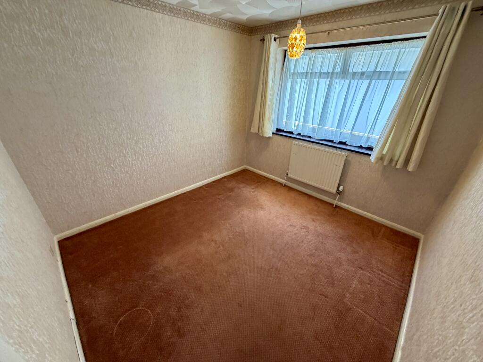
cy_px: 181
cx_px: 242
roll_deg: -1.5
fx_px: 195
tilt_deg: -27.5
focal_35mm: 14
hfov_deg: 102.1
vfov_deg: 85.7
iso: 320
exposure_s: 1/100
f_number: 2.2
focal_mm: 2.22
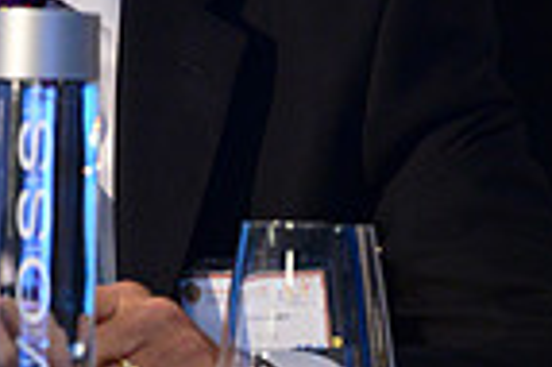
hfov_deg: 3.0
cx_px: -251
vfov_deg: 2.0
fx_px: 10568
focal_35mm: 690
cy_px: -168
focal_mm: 170
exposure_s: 1/125
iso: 4000
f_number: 4
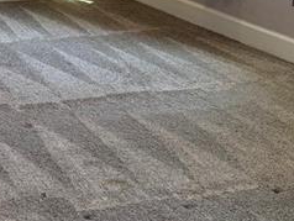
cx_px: -116
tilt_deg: -4.3
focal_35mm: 121
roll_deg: +0.0
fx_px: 1029
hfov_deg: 15.3
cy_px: -146
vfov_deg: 11.6
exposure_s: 1/120
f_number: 1.78
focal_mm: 6.76
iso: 160
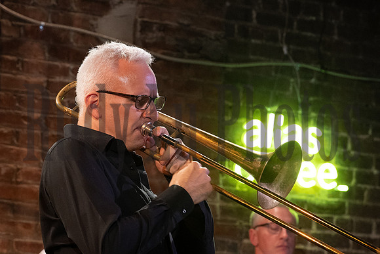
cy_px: 127
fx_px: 1816
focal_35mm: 172
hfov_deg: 11.9
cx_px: 190
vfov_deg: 8.0
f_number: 5.6
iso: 5000
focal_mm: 115
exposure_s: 1/200
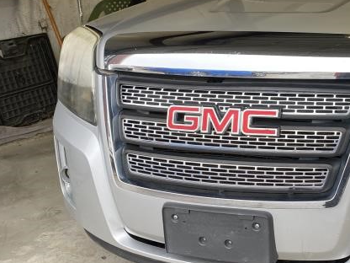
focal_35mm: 50
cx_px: 319
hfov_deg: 35.8
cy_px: 95
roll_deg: +3.5
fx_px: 506
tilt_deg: -13.1
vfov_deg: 29.0
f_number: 1.8
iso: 40
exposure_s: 1/121
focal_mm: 4.25
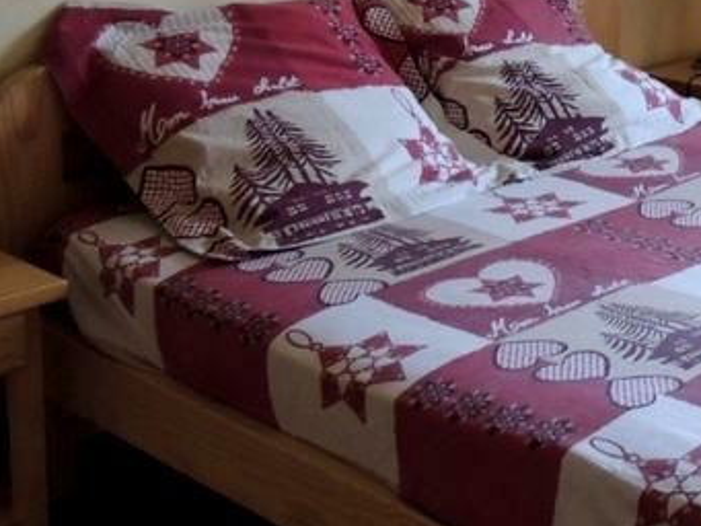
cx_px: 828
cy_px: -92
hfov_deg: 23.8
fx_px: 1519
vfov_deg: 18.7
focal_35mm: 75
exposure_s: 1/30
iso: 360
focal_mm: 4.3
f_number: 3
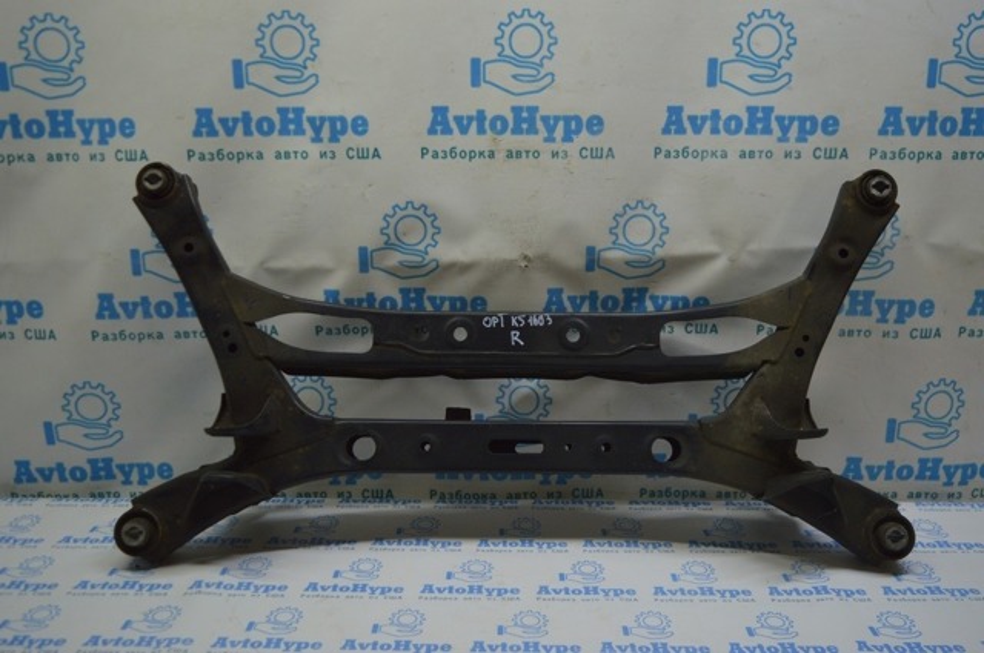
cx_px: 492
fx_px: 901
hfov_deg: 57.3
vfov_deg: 39.9
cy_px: 326
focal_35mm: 33
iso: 400
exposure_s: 1/160
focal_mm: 22
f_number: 3.8
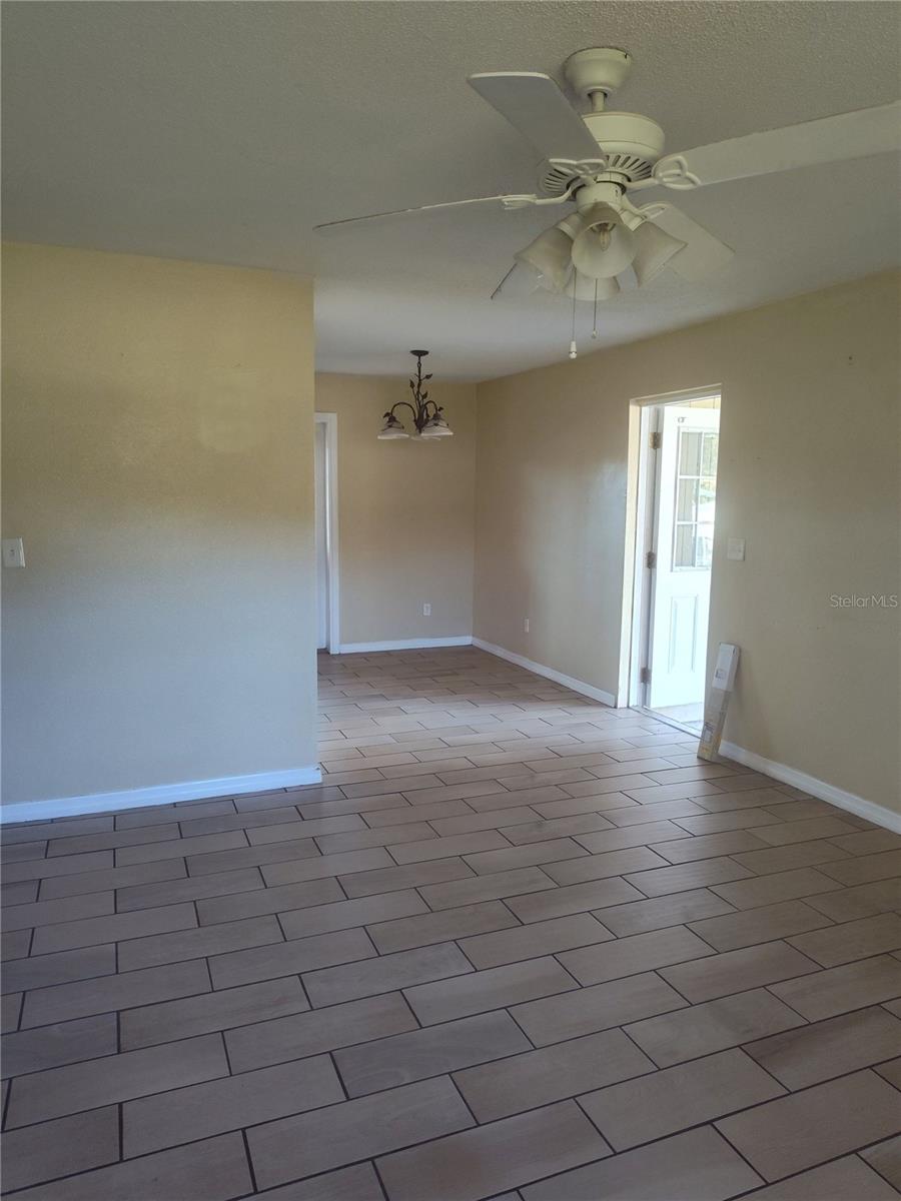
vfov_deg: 73.9
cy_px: 600
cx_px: 450
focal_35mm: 23
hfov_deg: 58.9
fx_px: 798
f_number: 1.8
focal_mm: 5.56
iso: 584
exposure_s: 1/120
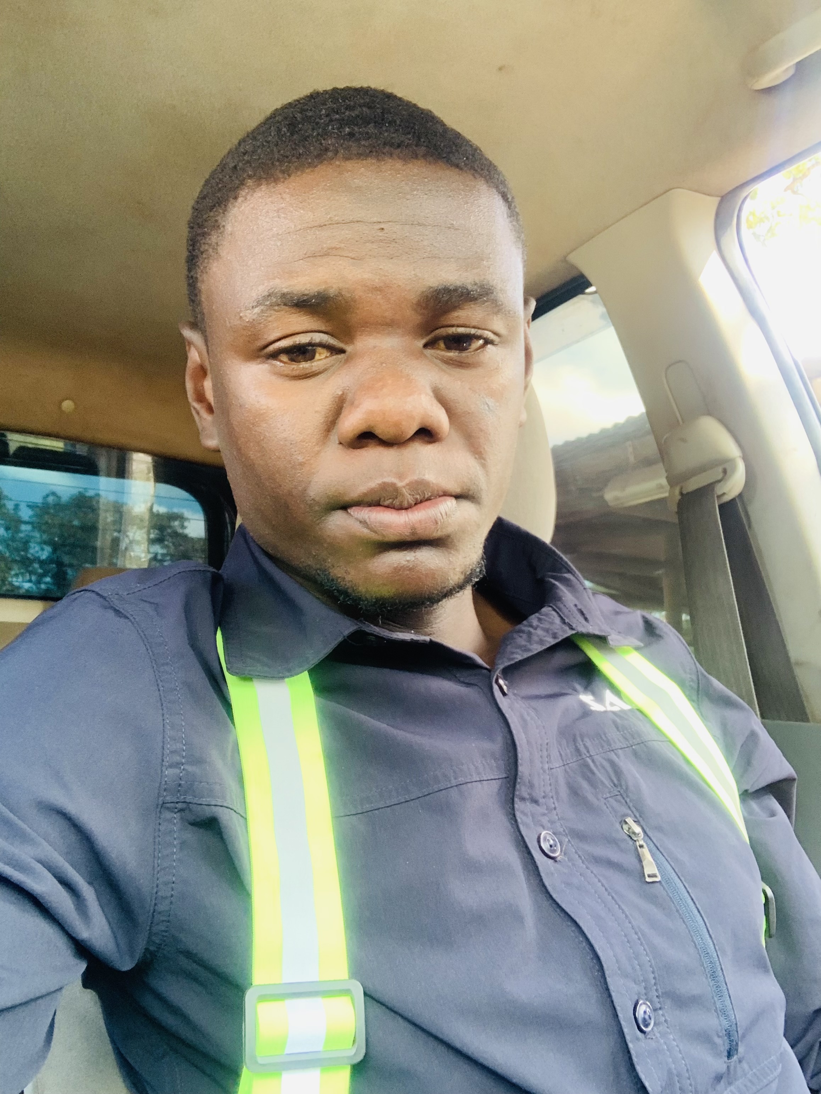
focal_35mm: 32
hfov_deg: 44.2
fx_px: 1012
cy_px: 547
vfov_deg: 56.8
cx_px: 410
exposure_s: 1/60
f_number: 2.2
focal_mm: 2.87
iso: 160
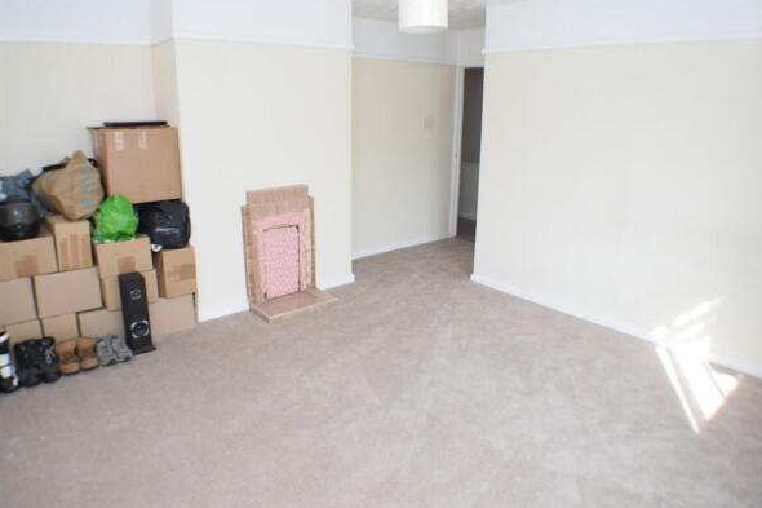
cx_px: 356
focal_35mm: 30
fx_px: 635
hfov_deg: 61.9
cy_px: 245
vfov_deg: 43.6
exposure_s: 1/100
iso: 400
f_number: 5
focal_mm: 18
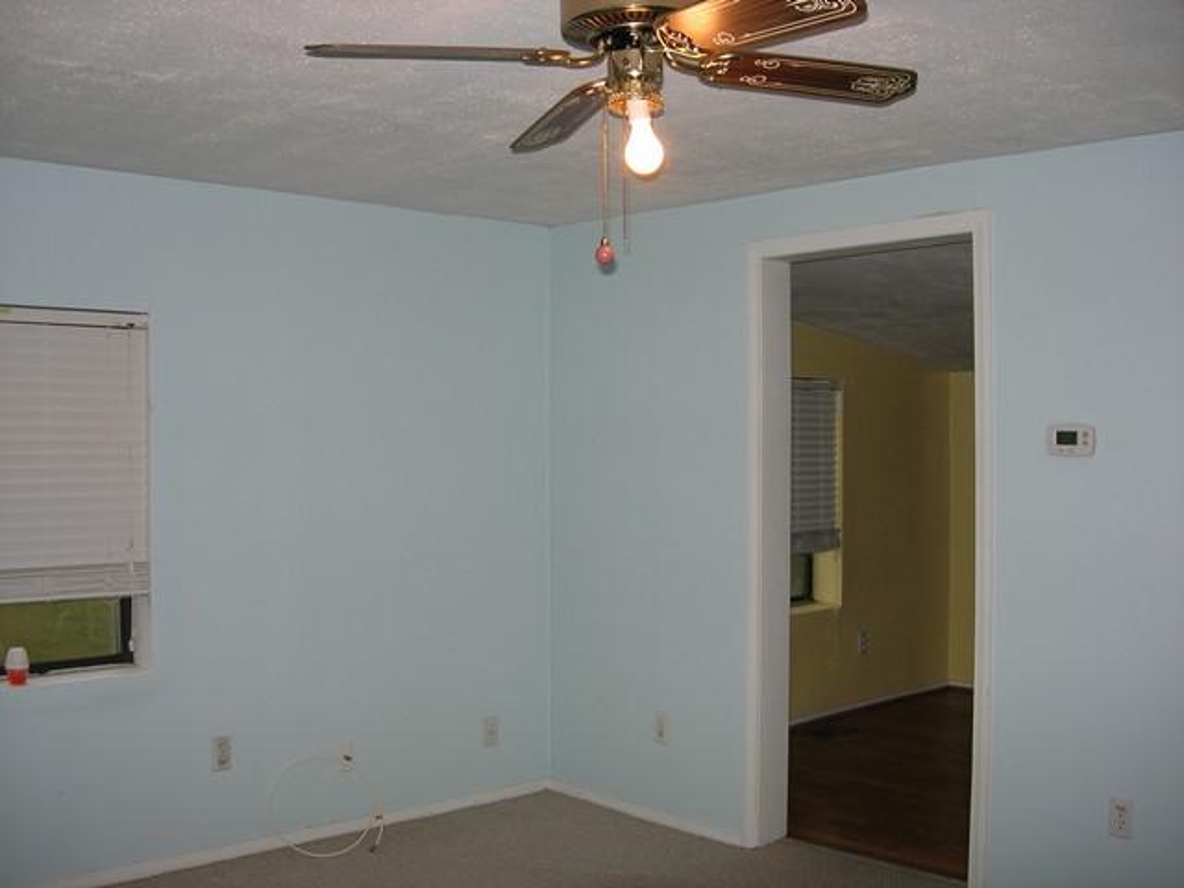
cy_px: 444
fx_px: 1300
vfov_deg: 37.7
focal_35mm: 38
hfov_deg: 49.0
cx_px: 592
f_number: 2.8
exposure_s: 1/60.1
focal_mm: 7.8
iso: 64
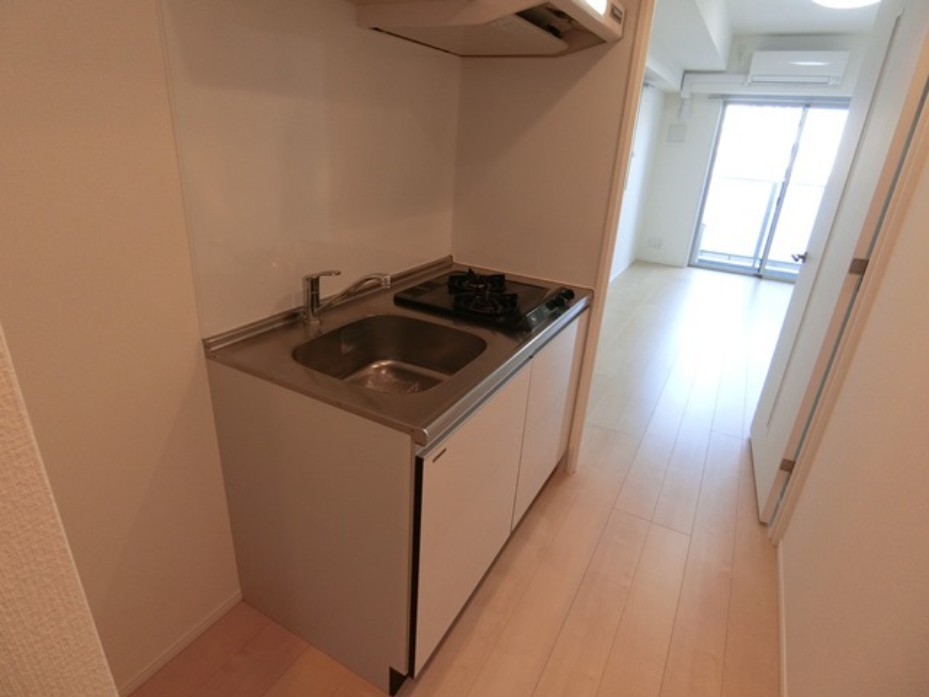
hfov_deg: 84.7
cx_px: 464
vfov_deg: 68.7
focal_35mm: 19
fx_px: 510
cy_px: 348
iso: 320
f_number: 2.7
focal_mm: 4.06
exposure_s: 1/125
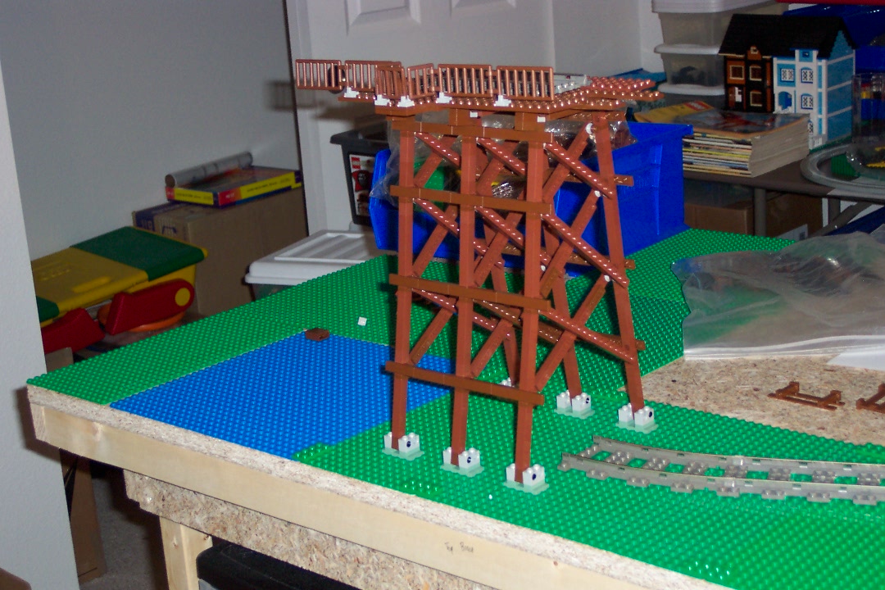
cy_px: 295
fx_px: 1549
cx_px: 442
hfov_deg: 31.9
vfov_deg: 21.6
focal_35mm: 63
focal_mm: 13.3
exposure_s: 1/45
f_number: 3.4
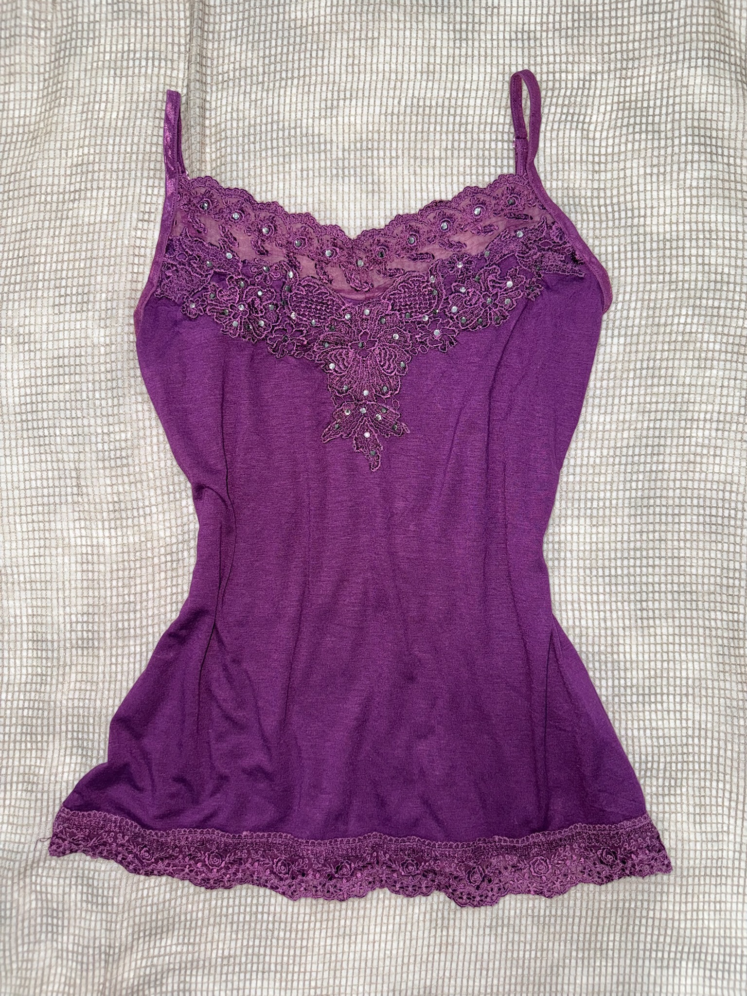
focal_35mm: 24
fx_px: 691
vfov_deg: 71.6
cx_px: 374
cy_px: 498
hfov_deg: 56.8
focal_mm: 6.76
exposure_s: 1/55
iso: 100
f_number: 1.78
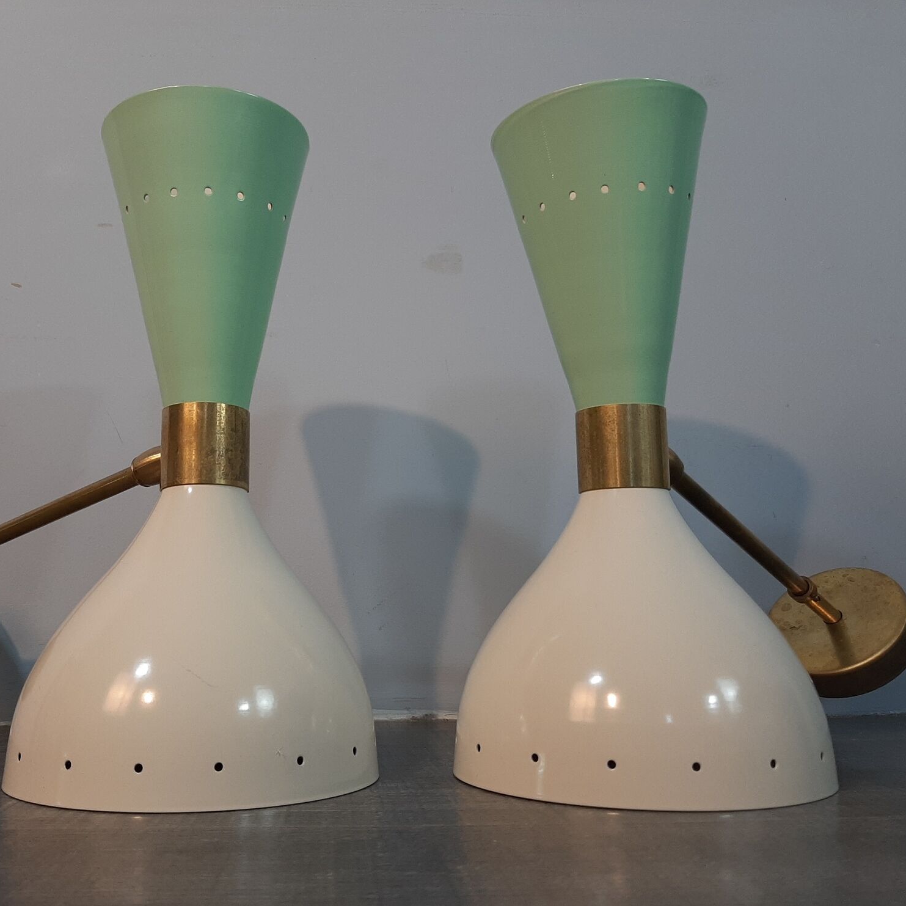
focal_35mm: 31
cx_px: 372
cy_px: 458
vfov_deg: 52.5
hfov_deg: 52.2
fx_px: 918
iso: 64
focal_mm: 3.93
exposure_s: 1/100
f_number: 1.7
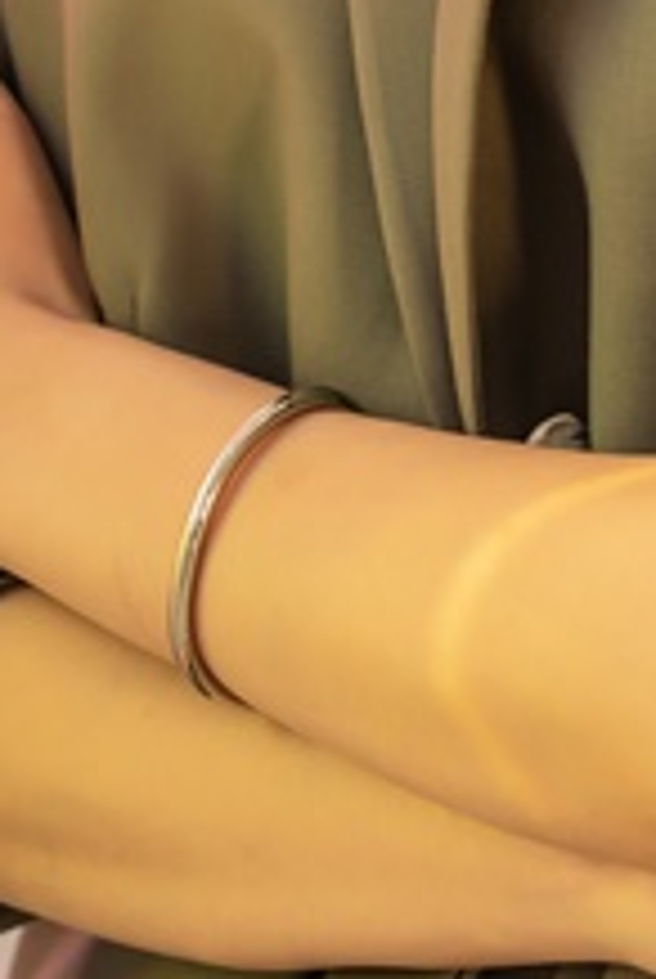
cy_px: -561
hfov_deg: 4.7
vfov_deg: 6.9
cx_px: 683
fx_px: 7955
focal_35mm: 292
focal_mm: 85
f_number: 4.5
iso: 200
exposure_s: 1/200
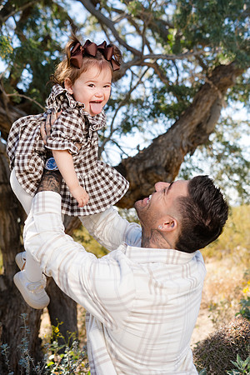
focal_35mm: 70
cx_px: 125
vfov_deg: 28.8
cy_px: 188
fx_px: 729
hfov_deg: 19.5
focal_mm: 70
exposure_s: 1/250
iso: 125
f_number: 5.6
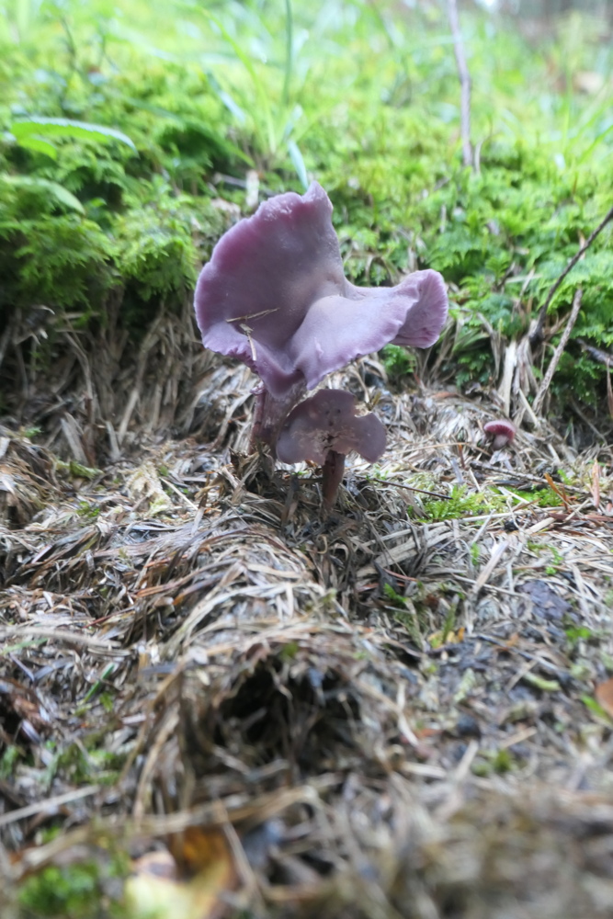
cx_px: 306
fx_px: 945
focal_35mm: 37
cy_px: 460
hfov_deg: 36.0
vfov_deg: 51.9
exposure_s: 1/80
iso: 1250
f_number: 3.8
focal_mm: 13.4
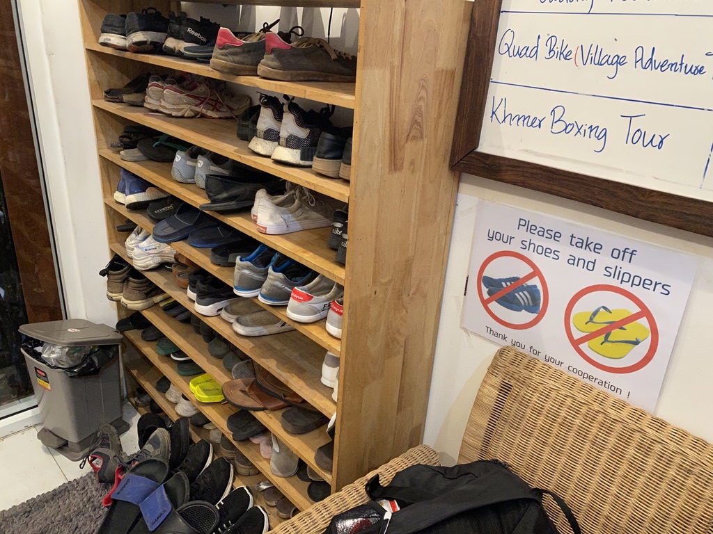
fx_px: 536
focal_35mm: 26
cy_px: 267
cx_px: 356
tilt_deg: -24.4
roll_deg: -4.4
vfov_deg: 53.1
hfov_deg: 67.3
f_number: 1.8
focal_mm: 4.25
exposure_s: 1/50
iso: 250
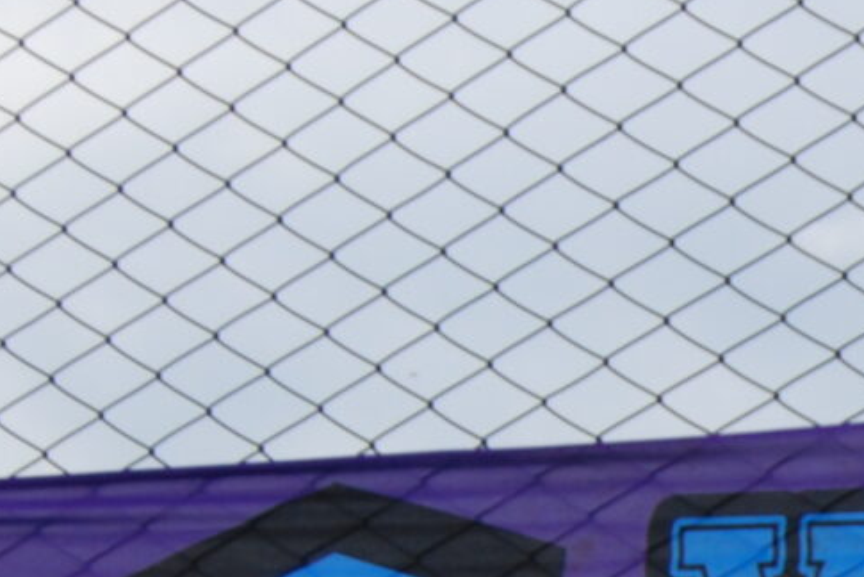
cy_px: 978
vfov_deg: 5.5
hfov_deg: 8.1
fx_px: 5899
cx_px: 1443
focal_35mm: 246
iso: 160
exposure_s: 1/500
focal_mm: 31
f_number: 4.5
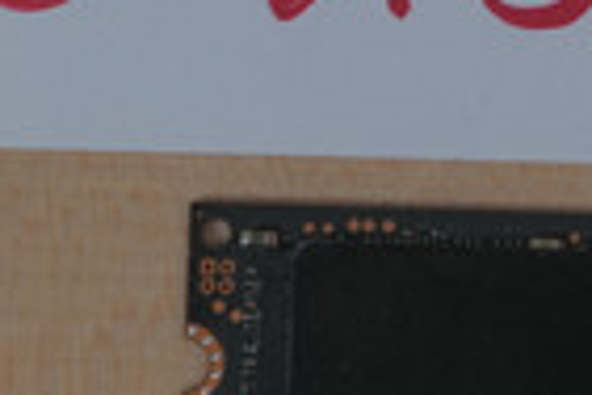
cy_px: -225
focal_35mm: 368
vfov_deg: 3.7
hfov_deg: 5.6
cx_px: 794
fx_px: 6051
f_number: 5.6
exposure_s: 1/100
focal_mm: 81
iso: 1000
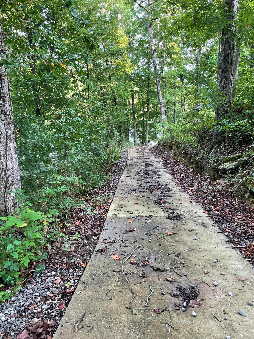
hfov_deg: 51.3
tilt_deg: -12.4
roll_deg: +0.6
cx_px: 130
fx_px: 264
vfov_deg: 65.3
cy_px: 165
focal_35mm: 27
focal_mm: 4.2
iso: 80
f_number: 1.6
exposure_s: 1/121
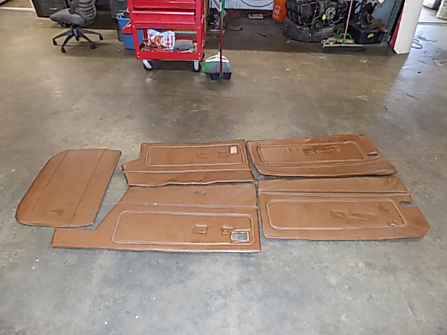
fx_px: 297
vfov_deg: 58.9
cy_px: 168
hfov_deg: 73.9
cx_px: 224
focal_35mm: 23
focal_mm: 4
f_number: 3.1
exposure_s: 1/30
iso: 450
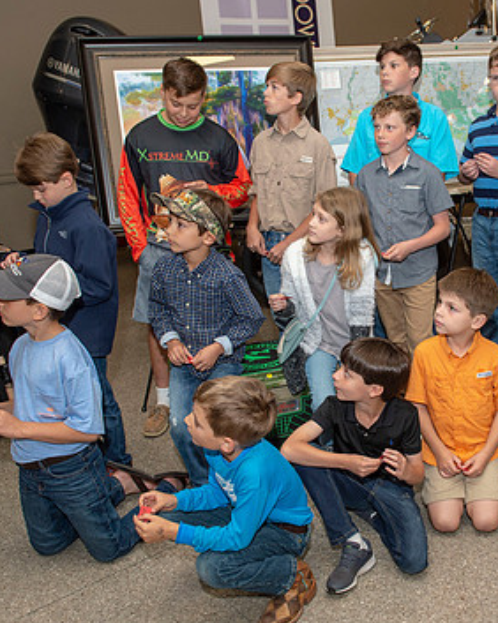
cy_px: 334
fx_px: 682
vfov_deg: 49.1
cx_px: 381
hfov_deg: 38.9
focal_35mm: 37
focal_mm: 24
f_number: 5
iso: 800
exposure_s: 1/160
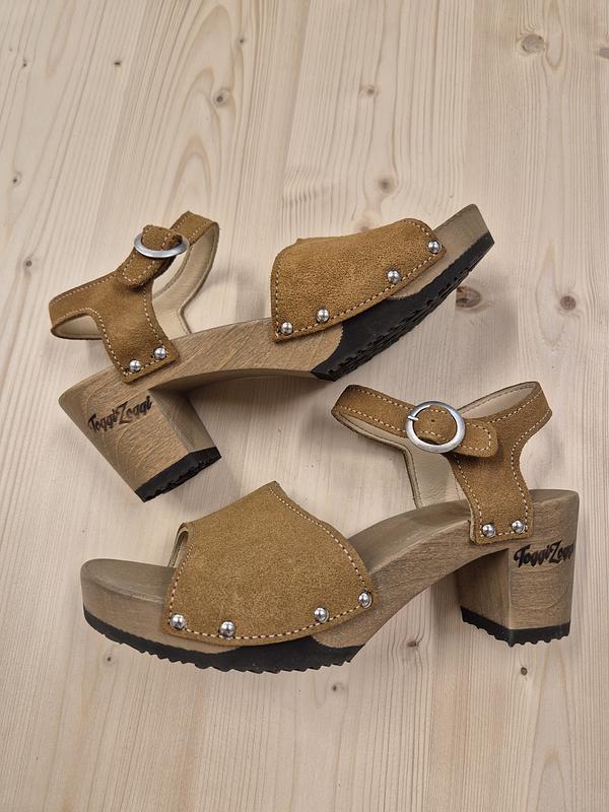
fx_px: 540
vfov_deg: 73.9
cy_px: 406
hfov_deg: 58.9
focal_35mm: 23
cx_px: 304
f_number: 1.8
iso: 125
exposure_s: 1/100
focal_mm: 5.4
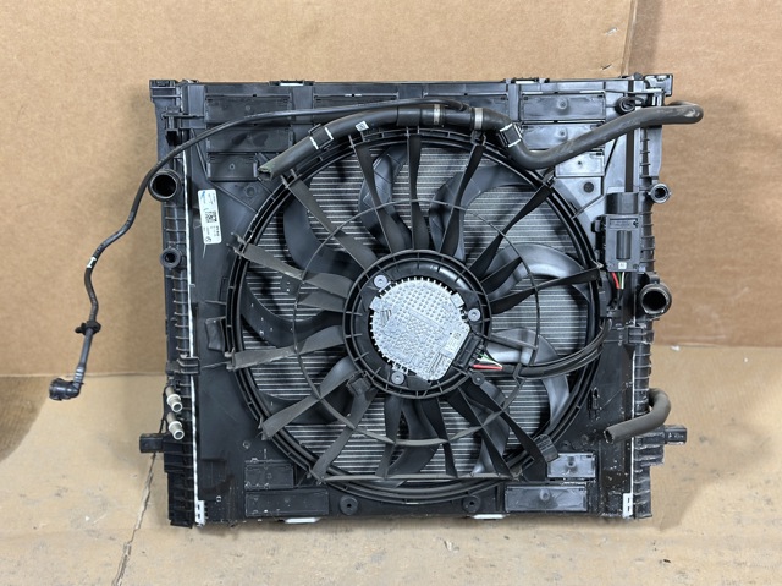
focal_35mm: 48
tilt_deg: -38.6
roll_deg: +0.5
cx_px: 391
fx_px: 1084
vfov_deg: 30.2
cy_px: 293
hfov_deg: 39.7
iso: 320
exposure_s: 1/50
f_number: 1.78
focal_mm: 6.86
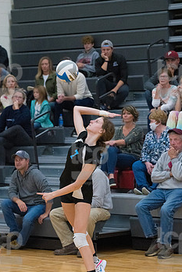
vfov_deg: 12.7
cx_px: 90
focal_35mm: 161
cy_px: 164
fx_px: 1220
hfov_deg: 8.5
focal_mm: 125
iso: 6400
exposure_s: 1/1000
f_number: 4.5
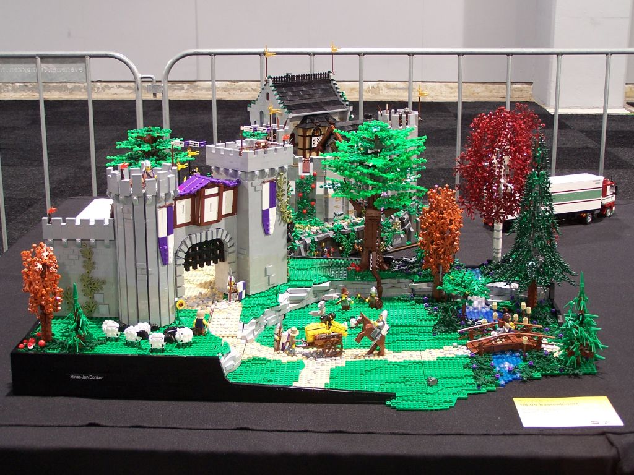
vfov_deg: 24.8
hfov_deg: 32.7
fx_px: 1081
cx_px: 317
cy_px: 238
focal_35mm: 59
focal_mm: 9.8
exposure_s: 1/3
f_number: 3.1
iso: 80
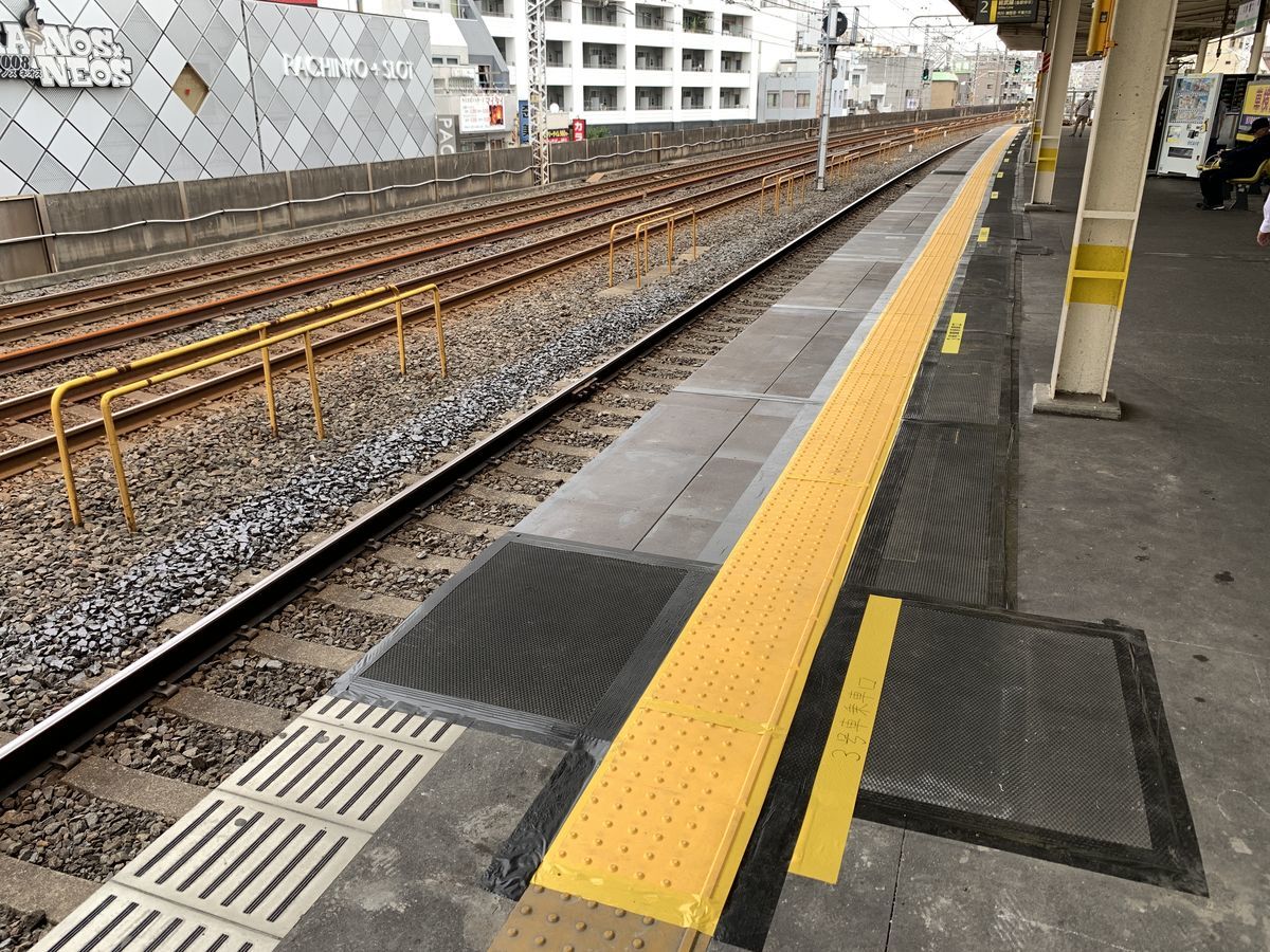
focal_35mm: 26
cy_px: 476
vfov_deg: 53.1
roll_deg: -1.1
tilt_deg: -20.9
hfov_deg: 67.3
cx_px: 635
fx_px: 954
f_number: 1.8
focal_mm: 4.25
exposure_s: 1/354
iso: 25
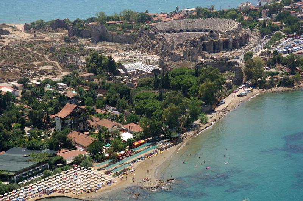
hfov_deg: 24.7
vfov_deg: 16.5
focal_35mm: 82
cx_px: 152
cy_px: 100
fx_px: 693
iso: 200
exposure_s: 1/1250
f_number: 4.2
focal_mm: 55
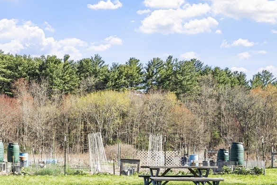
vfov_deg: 23.1
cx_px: 140
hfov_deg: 34.5
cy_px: 143
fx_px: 446
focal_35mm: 58
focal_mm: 22
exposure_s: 1/125
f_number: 8
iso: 100
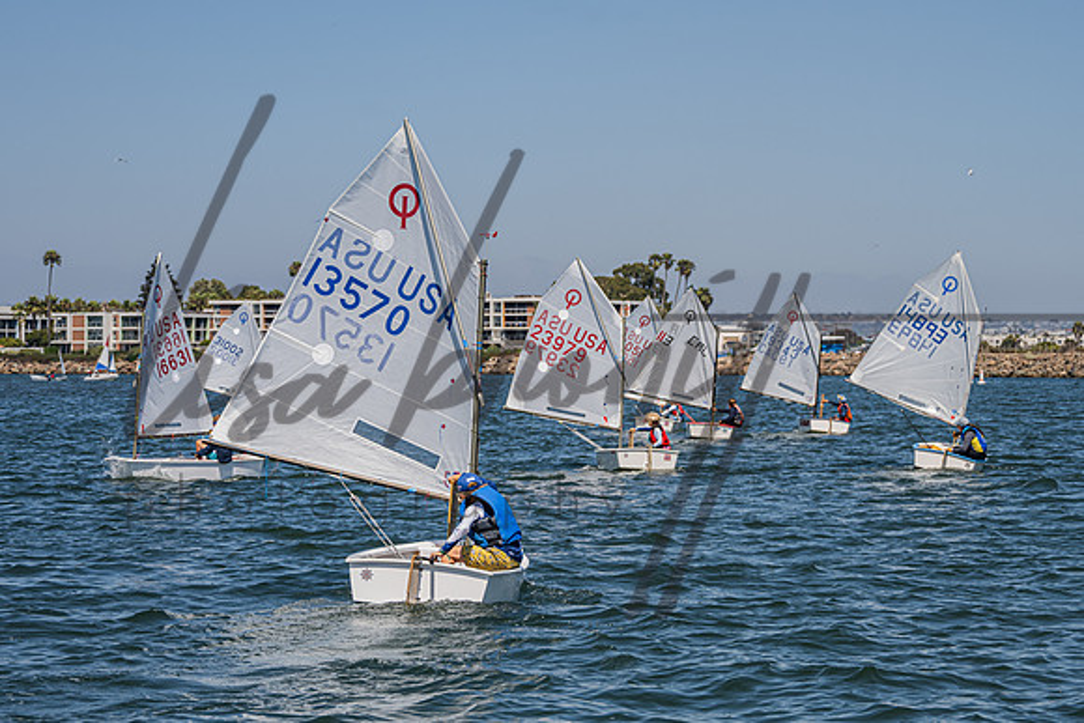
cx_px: 585
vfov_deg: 12.8
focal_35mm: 107
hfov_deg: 19.1
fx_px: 3220
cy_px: 359
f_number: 6
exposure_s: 1/1000
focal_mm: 84
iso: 250
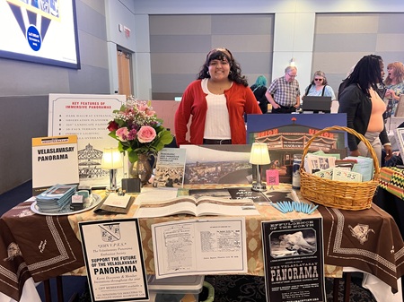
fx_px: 303
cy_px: 151
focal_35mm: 26
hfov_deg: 67.3
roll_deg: -0.3
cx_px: 202
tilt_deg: -11.5
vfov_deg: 53.0
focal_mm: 5.7
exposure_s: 1/46
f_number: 1.5
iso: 200
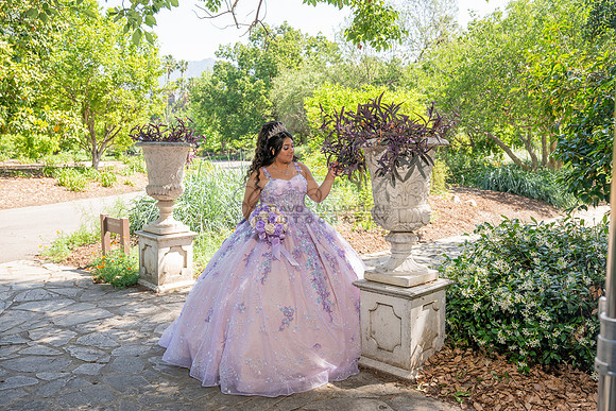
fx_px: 548
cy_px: 206
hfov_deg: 58.7
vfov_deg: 41.1
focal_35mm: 32
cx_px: 308
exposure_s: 1/200
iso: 200
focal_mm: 32
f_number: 5.6
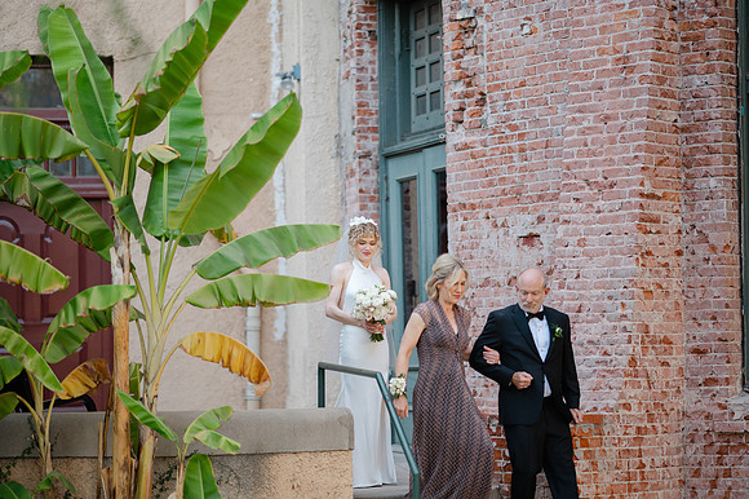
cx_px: 374
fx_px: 2183
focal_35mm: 105
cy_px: 250
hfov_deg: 19.5
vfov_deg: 13.0
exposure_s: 1/800
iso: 100
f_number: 1.4
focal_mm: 105
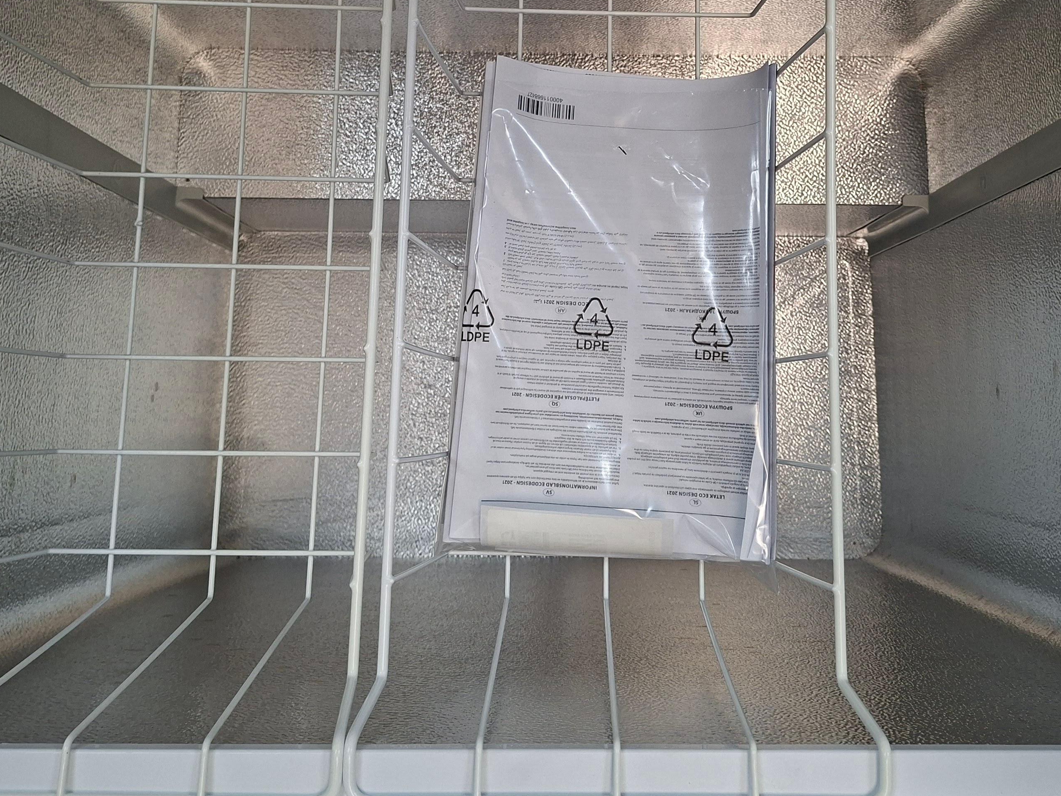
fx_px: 1103
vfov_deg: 38.9
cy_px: 225
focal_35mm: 36
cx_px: 588
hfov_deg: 51.3
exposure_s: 1/100
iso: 200
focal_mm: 5.54
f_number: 1.8
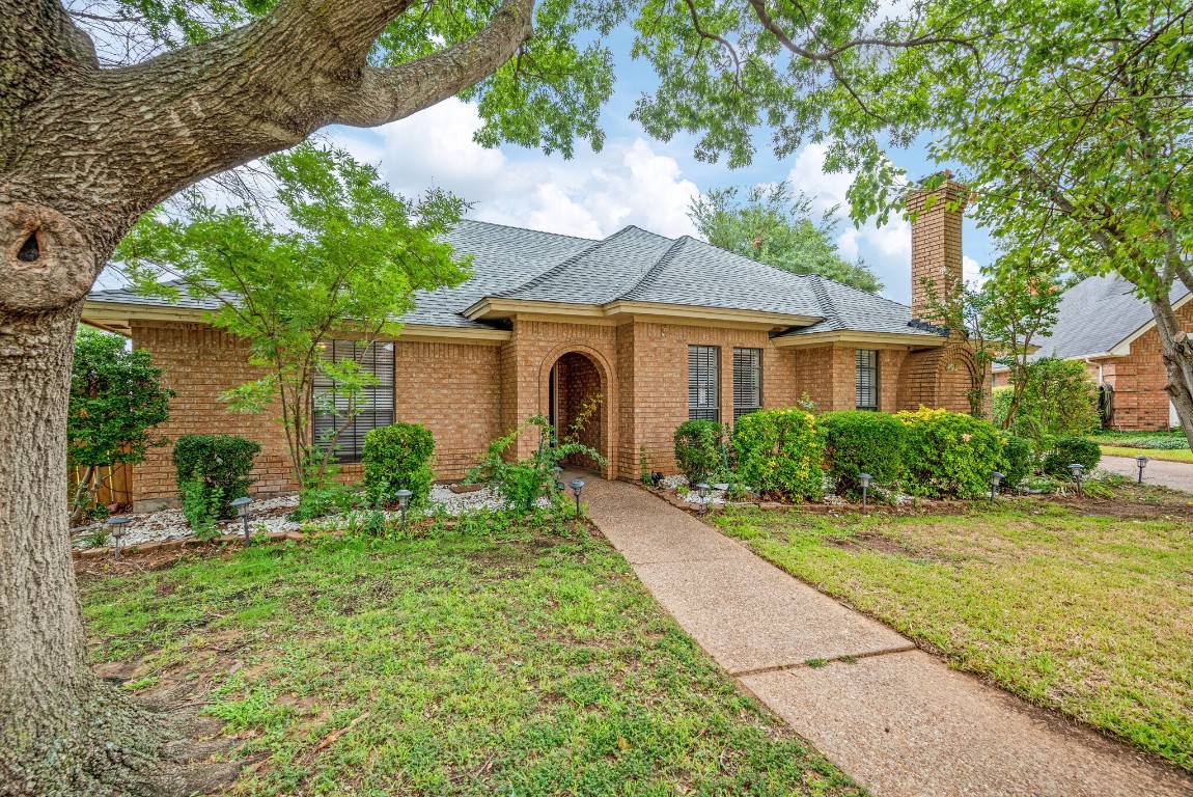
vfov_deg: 75.6
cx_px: 596
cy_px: 398
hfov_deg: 98.5
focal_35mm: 16
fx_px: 514
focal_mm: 15.5
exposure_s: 1/25
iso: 400
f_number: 9
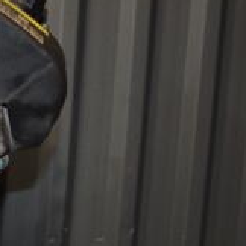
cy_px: 167
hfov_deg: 15.3
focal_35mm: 104
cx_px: -135
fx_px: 836
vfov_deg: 16.7
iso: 800
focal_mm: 22
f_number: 5
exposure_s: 1/60
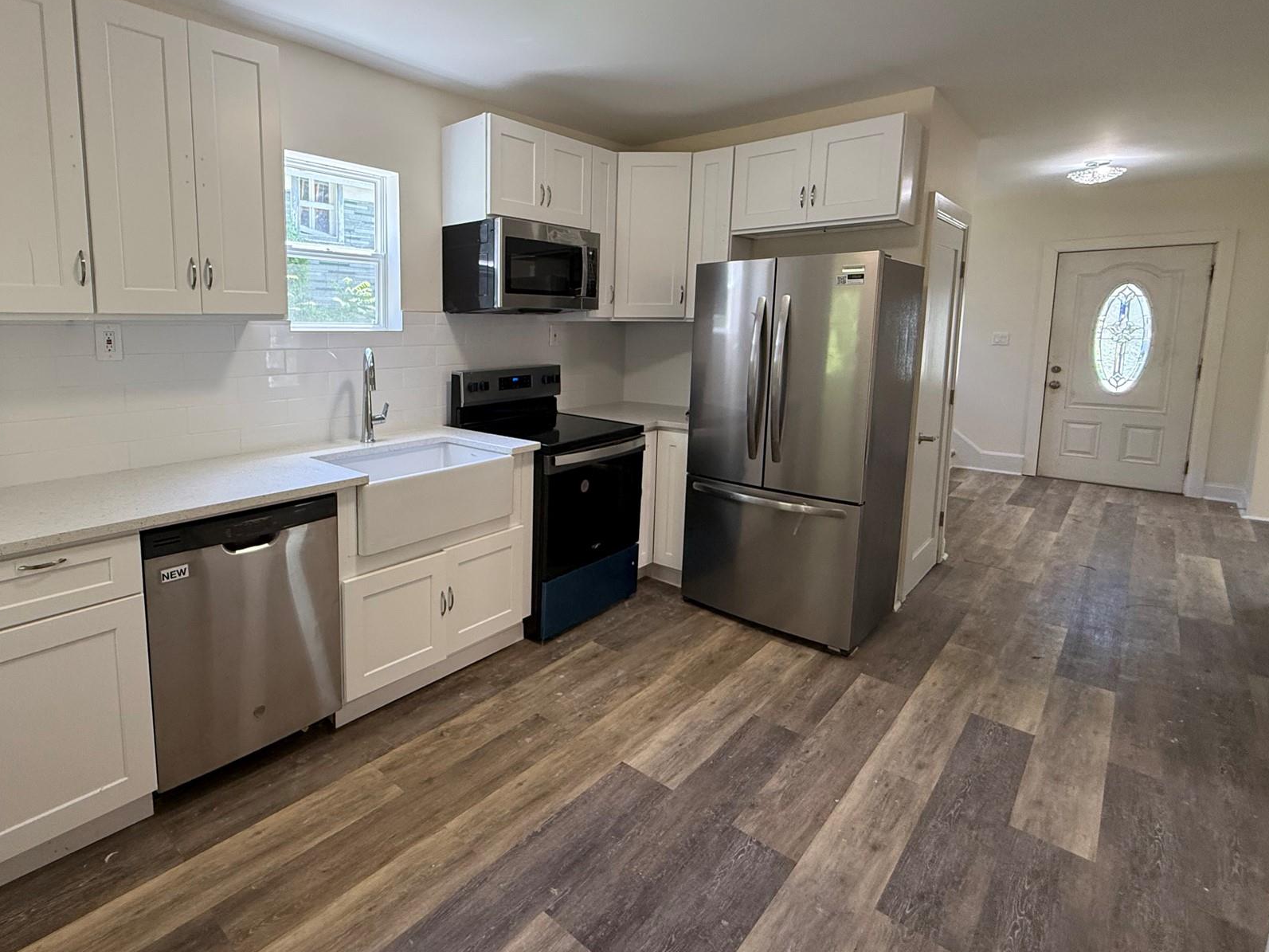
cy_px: 404
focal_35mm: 18
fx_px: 660
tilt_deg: -6.5
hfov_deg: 85.9
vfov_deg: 71.2
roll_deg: +0.2
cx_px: 472
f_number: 2.2
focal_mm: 2.22
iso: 200
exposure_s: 1/120
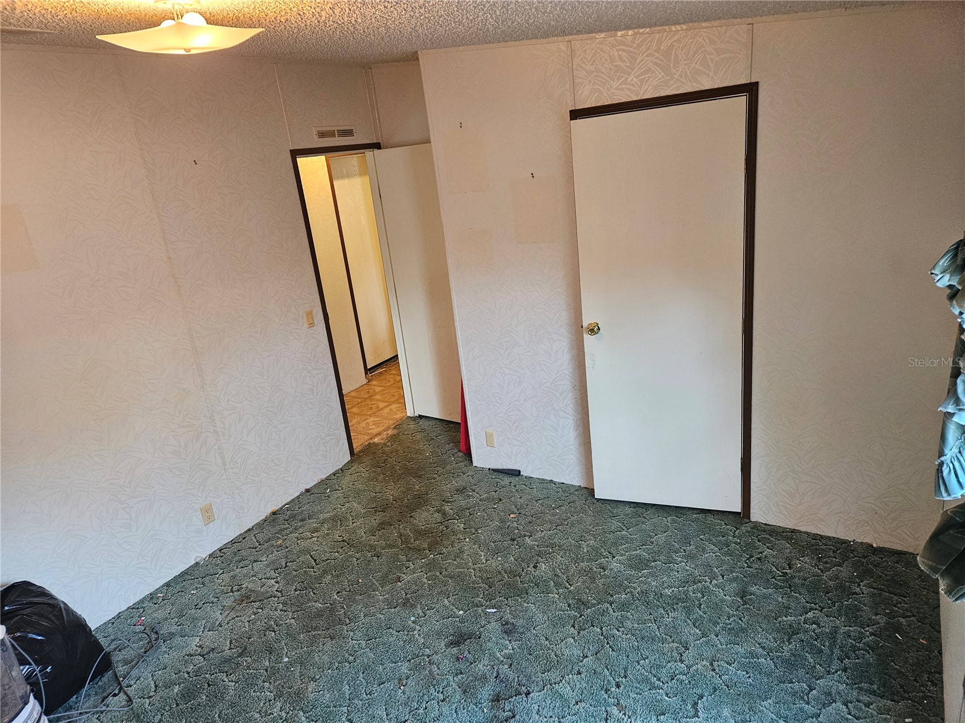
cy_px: 362
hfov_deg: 73.9
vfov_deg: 58.9
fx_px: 641
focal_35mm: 23
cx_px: 482
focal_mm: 5.4
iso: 640
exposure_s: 1/120
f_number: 1.8
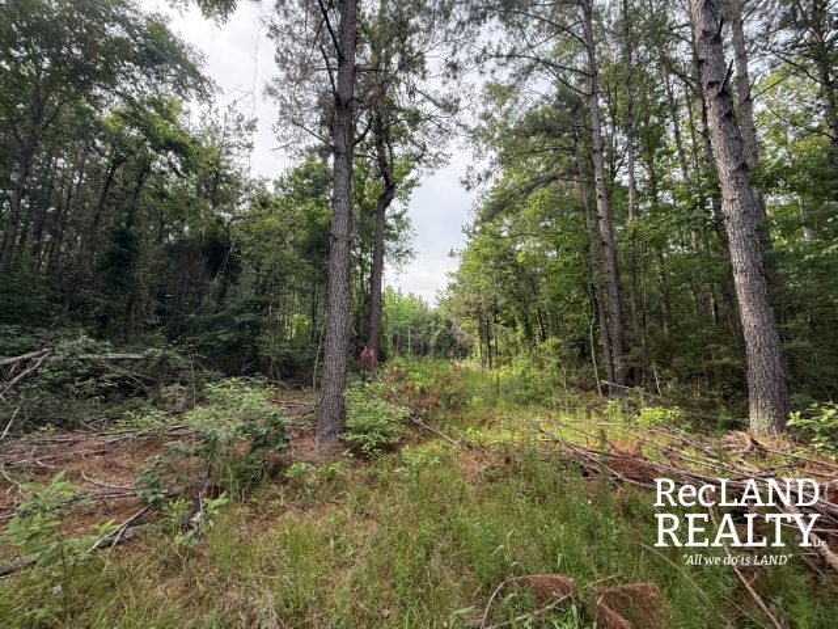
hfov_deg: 102.1
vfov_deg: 85.7
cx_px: 419
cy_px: 314
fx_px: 339
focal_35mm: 14
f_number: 2.2
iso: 64
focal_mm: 2.22
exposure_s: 1/442
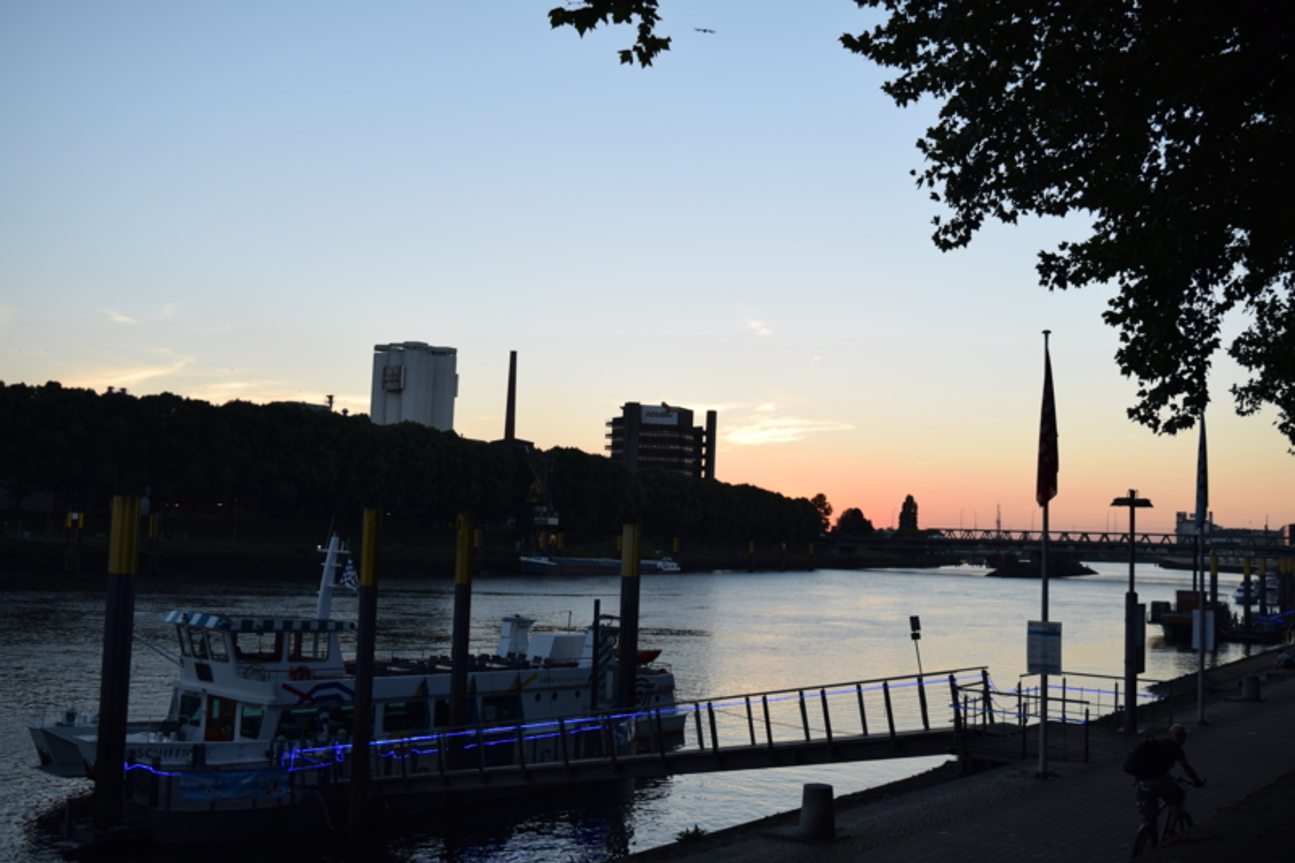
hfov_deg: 53.1
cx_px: 648
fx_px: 1295
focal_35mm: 36
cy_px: 432
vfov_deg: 36.9
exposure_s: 1/125
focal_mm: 24
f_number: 5
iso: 100
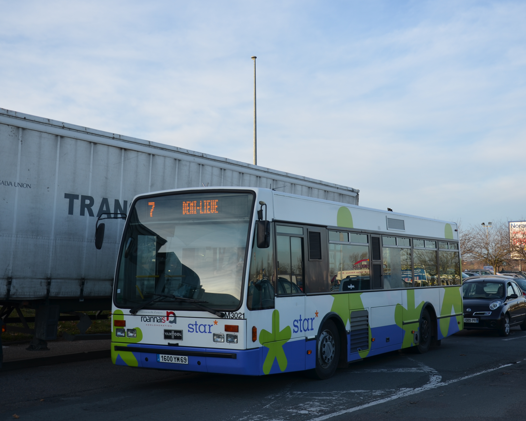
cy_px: 210
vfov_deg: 31.4
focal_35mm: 48
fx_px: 747
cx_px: 277
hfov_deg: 38.8
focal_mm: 28
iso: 100
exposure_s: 1/125
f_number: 5.6
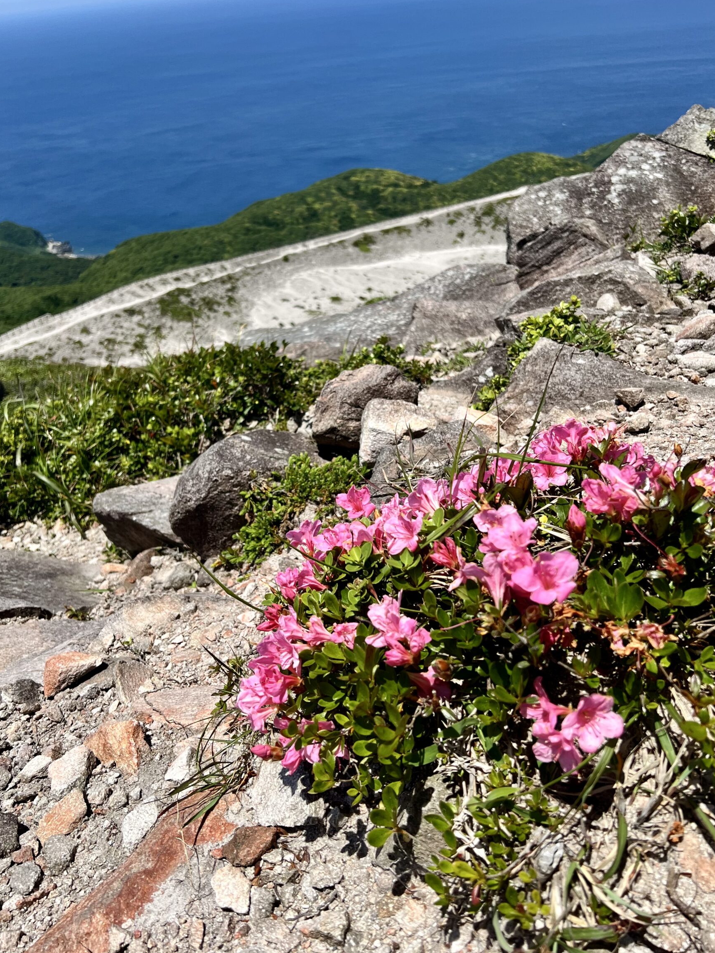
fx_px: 799
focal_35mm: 29
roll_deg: +6.7
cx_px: 344
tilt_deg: -29.5
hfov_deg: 48.2
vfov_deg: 61.5
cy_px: 429
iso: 50
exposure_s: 1/4630
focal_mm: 5.7
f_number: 1.5
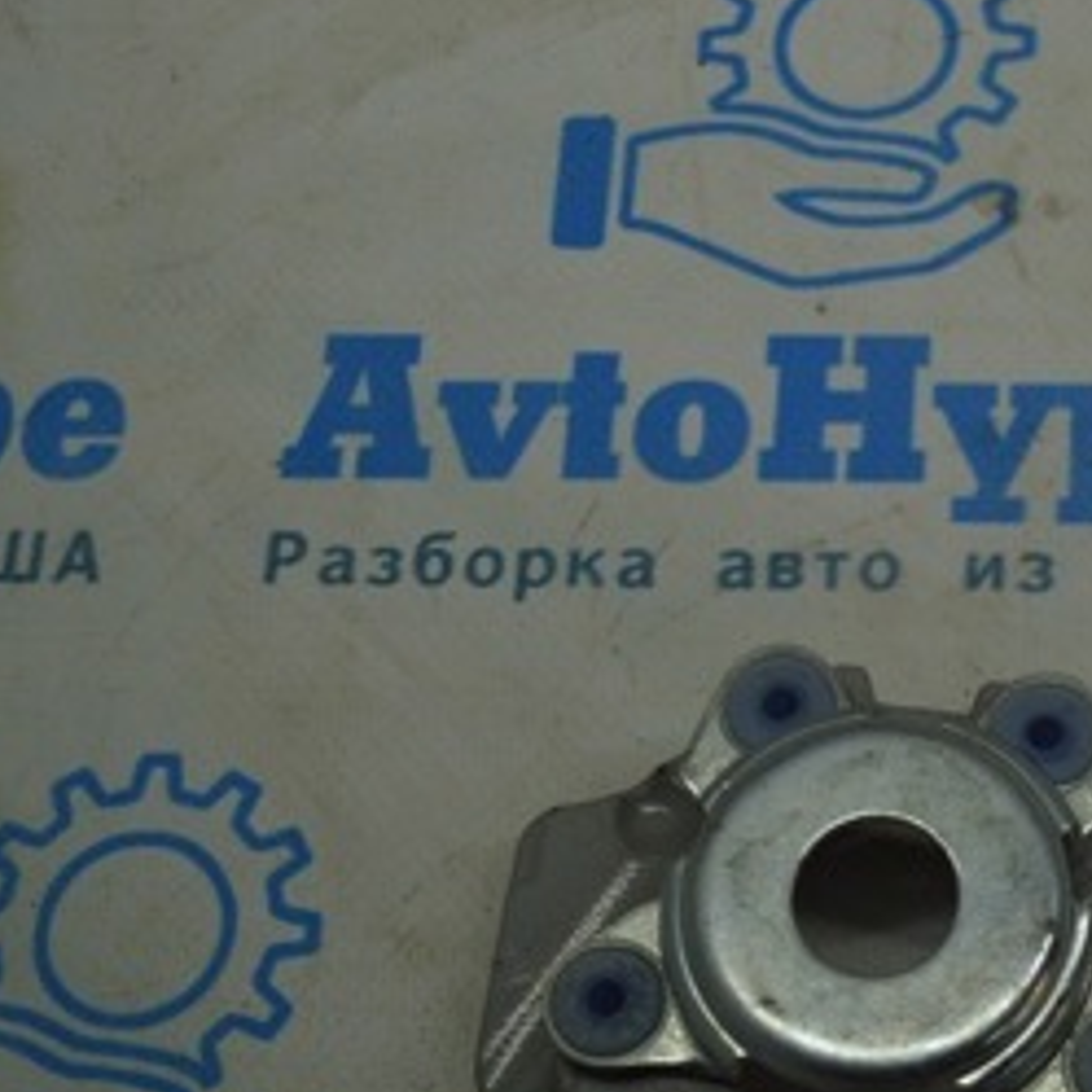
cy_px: 897
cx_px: 838
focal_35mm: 59
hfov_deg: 28.6
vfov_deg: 28.4
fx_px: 2106
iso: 400
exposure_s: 1/200
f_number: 3.5
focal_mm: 18
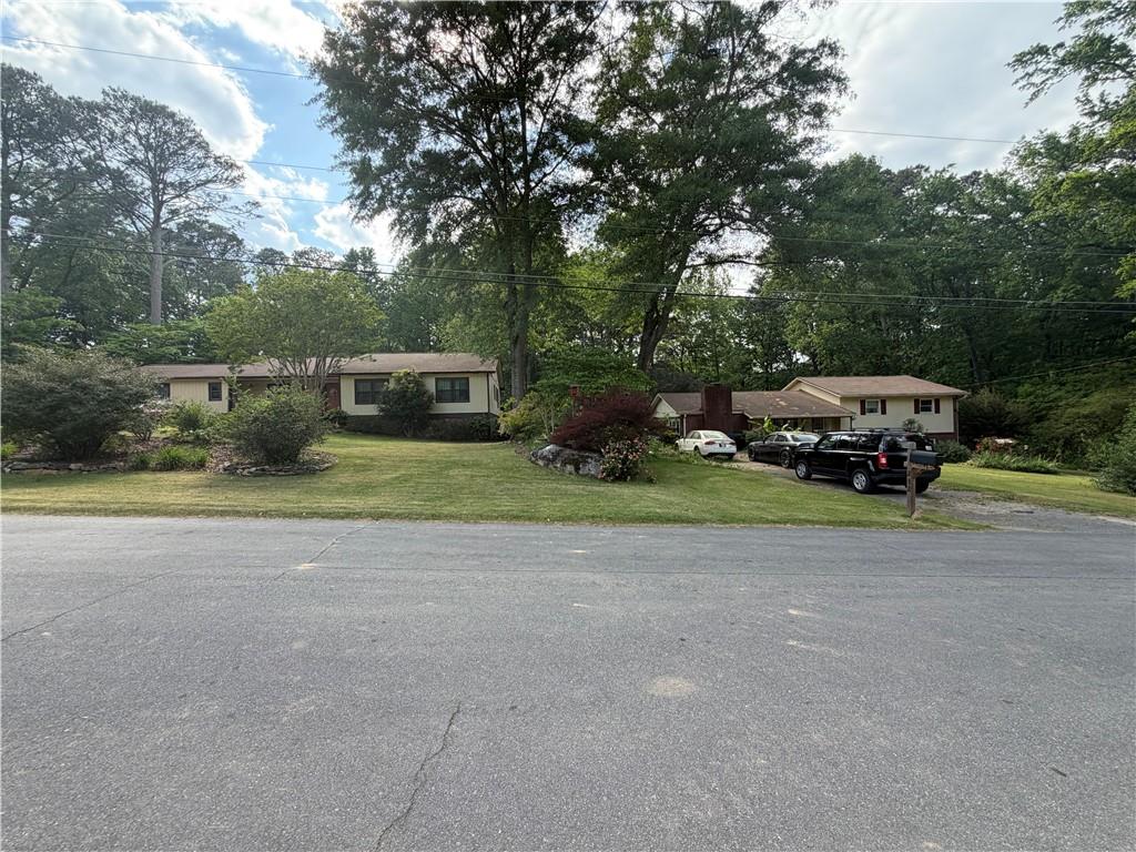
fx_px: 459
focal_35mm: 14
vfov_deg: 85.7
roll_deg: +2.6
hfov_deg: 102.1
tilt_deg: +0.9
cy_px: 426
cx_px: 568
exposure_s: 1/502
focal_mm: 2.22
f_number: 2.2
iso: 64
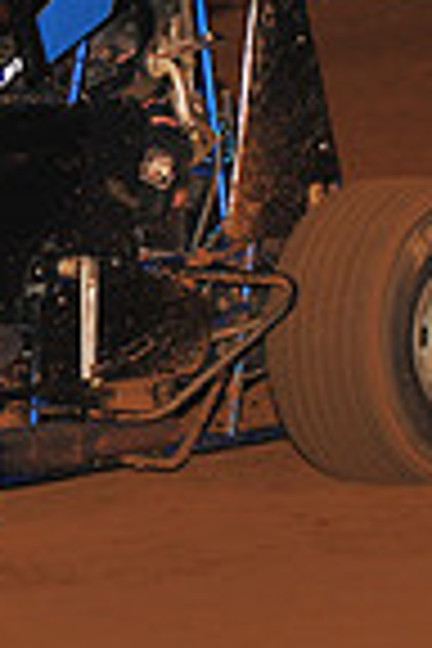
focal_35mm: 482
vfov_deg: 4.3
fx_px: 8675
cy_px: 86
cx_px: -274
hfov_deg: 2.8
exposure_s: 1/200
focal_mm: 120
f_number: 6.3
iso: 800
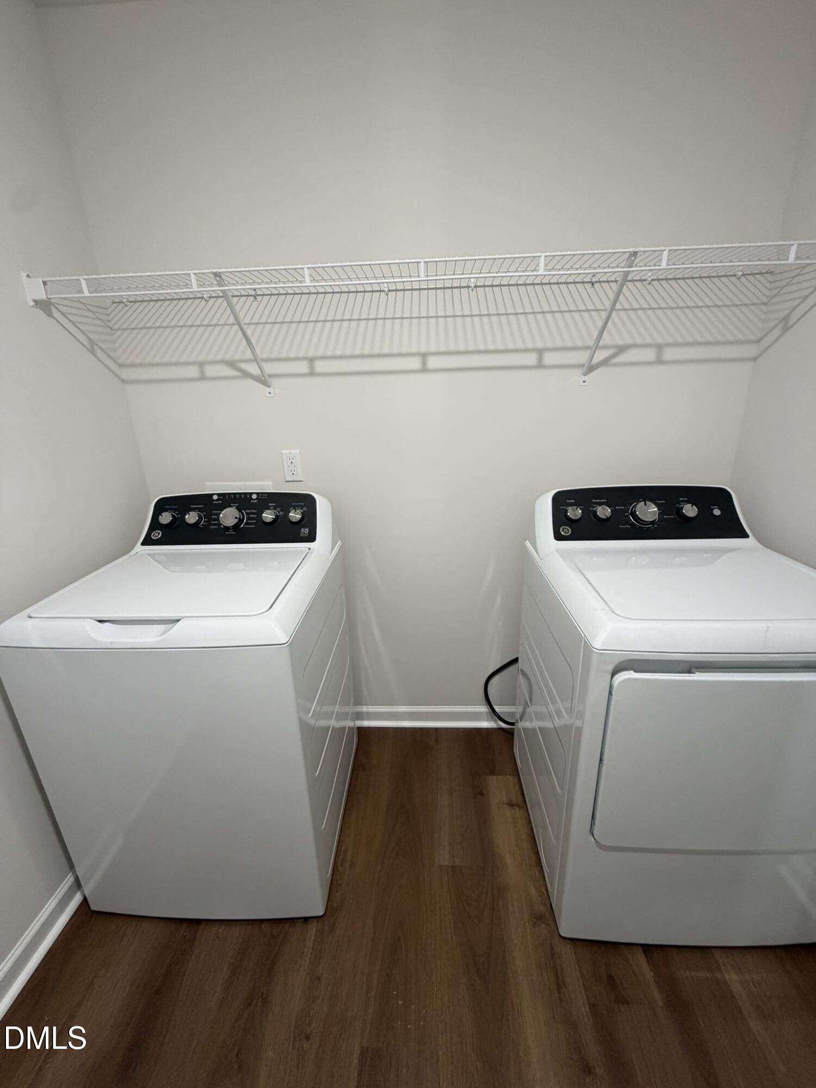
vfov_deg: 102.1
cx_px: 408
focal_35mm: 14
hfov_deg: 85.7
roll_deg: +2.1
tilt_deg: -18.0
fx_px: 440
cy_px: 544
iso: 200
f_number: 2.2
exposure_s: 1/60
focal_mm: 2.22
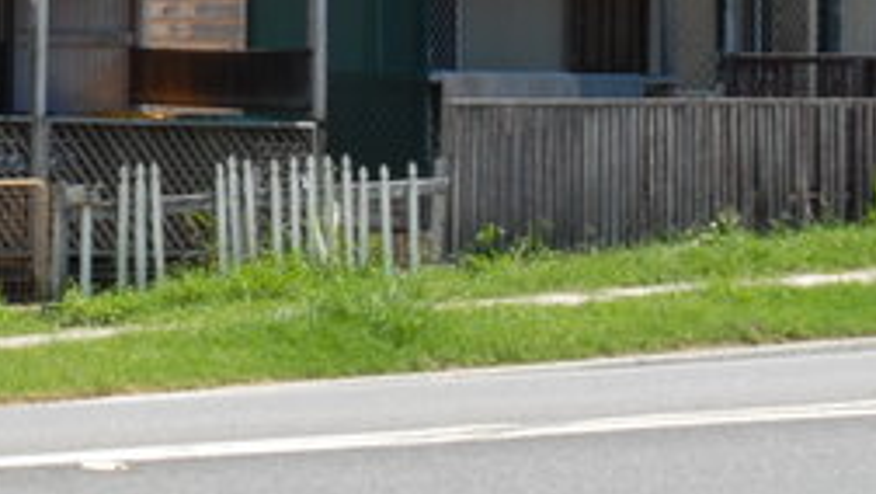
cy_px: -117
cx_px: -236
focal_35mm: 237
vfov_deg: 5.1
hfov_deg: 9.0
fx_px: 5507
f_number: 16
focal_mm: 38
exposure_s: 1/60
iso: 200
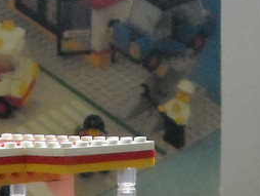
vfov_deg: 11.3
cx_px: -19
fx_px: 932
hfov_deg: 15.5
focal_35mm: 124
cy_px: 323
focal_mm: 5.7
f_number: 2.8
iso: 800
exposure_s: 1/125
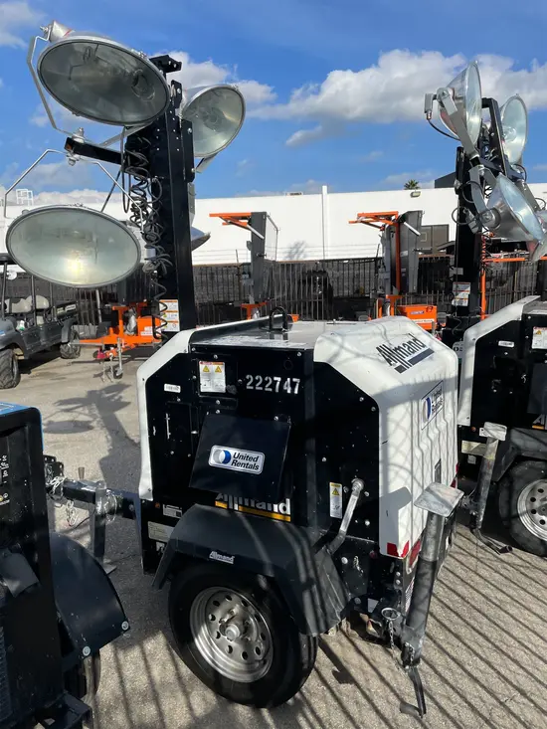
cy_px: 364
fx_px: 548
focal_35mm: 26
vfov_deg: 67.3
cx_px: 274
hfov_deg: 53.1
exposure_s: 1/6494
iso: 50
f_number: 1.6
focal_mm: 4.2
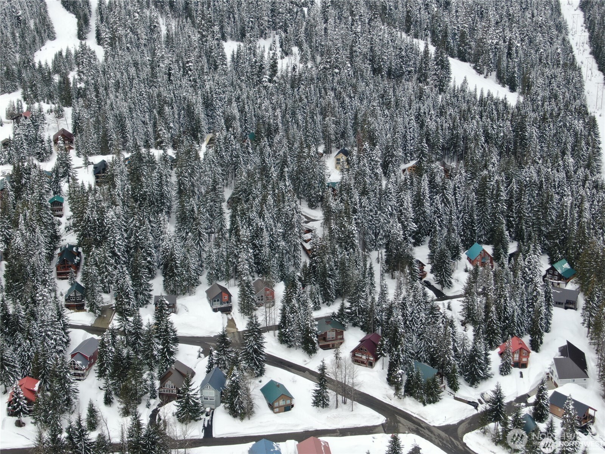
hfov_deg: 39.7
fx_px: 839
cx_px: 302
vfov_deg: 30.3
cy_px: 227
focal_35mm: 48
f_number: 3.8
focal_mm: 8.6
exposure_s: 1/500
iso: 100
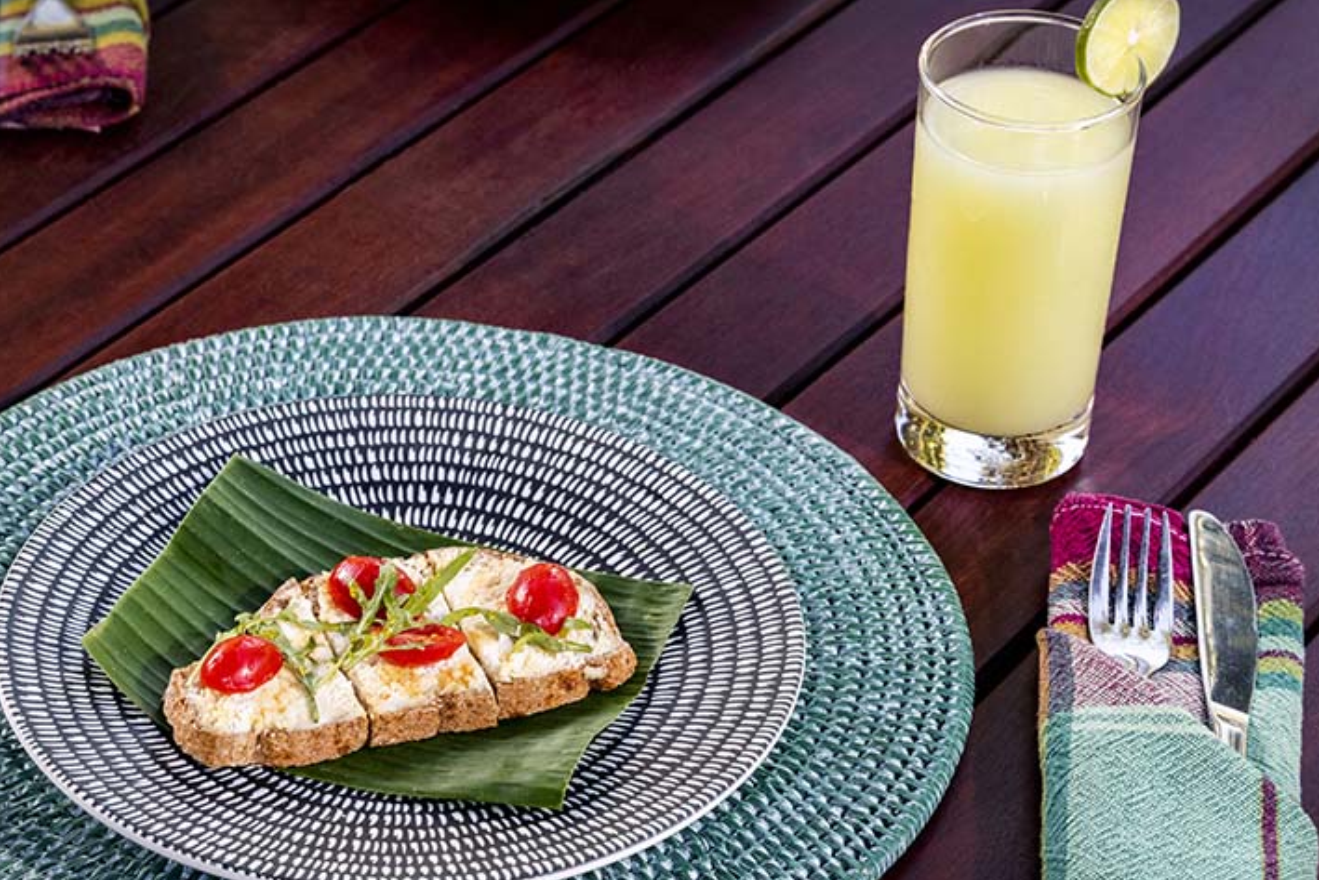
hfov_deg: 18.4
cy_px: 534
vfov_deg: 12.3
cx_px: 618
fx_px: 4067
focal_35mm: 111
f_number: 10
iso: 2500
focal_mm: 82
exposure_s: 1/250
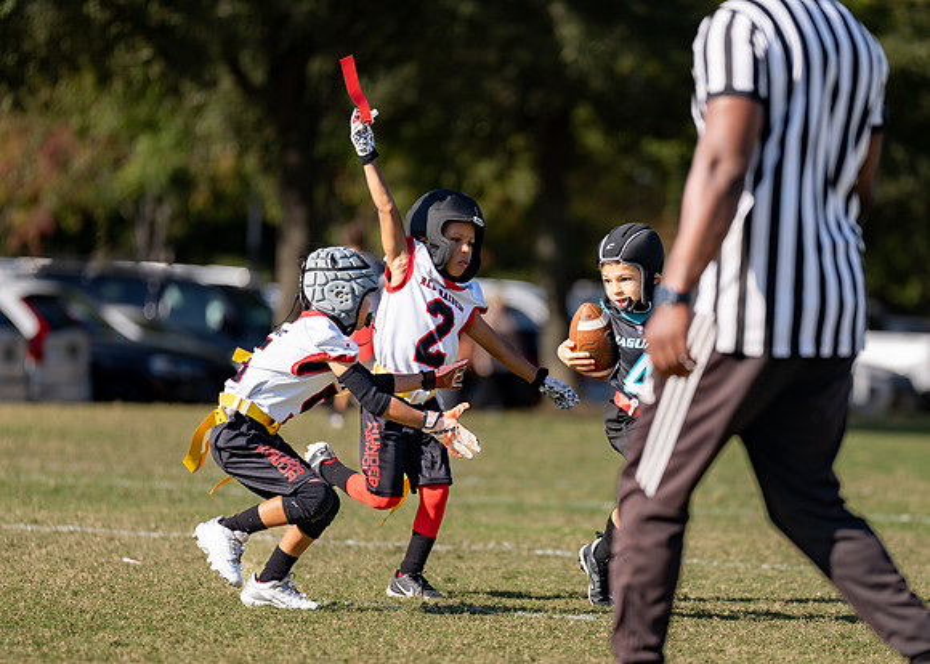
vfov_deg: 5.5
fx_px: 6954
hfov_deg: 7.6
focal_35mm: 263
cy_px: 371
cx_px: 571
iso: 100
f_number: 2.8
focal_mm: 200
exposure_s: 1/1600
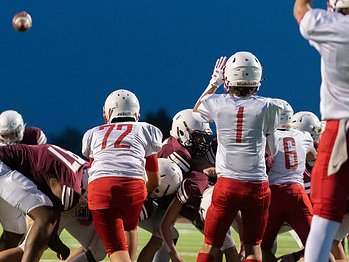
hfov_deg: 9.3
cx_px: 177
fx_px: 2150
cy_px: 153
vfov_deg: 7.0
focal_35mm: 213
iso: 8000
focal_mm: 111
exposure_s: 1/1000
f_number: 2.8
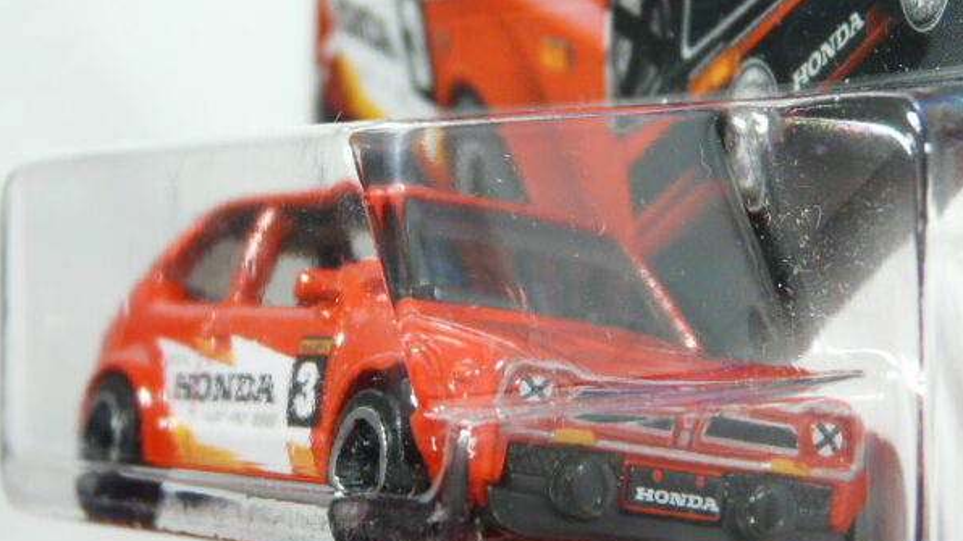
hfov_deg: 14.5
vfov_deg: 8.2
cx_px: 482
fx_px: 3778
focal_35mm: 148
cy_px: 283
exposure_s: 1/25
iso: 200
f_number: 3.6
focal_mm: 14
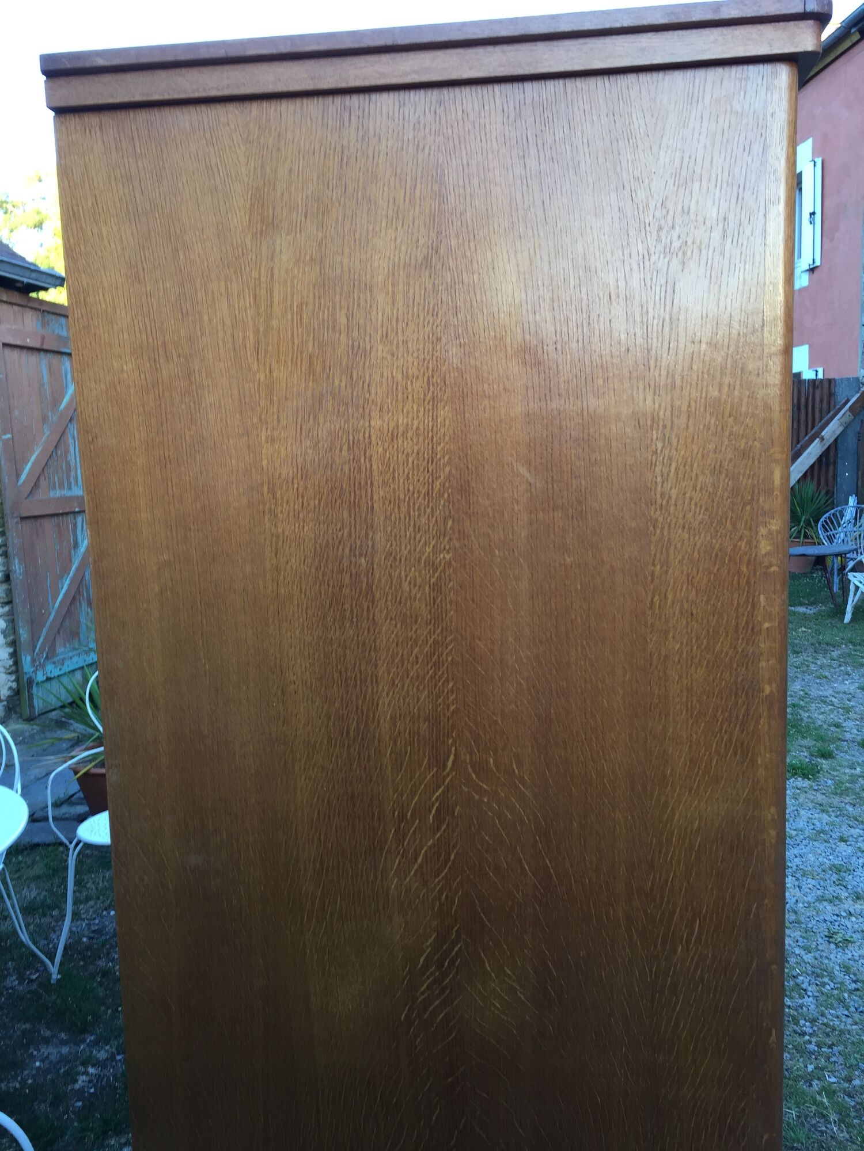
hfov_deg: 48.2
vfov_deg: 61.7
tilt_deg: -7.6
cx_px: 432
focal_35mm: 29
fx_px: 965
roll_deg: +2.2
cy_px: 576
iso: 32
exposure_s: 1/50
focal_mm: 4.15
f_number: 2.2
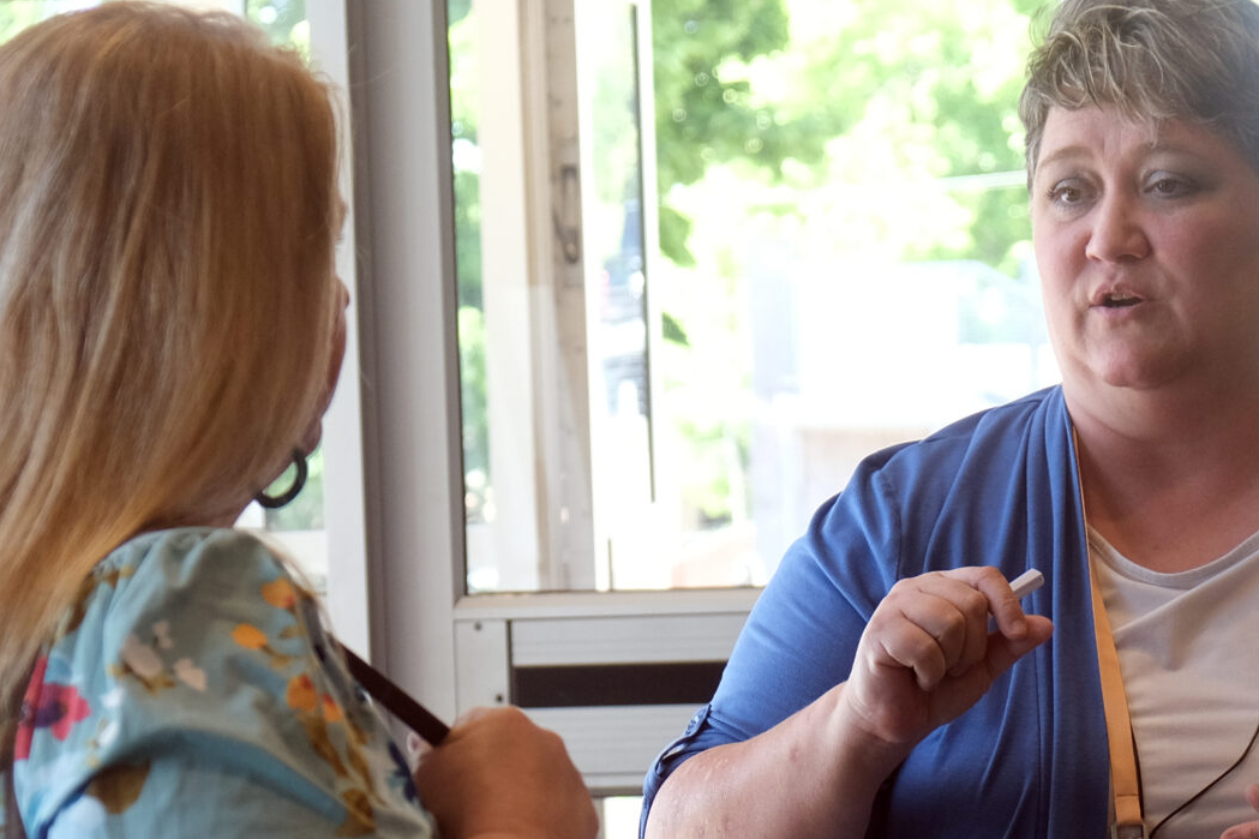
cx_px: 440
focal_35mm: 144
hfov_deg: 14.2
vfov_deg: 9.5
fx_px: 5035
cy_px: 712
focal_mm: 39
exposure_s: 1/180
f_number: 3.6
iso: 800
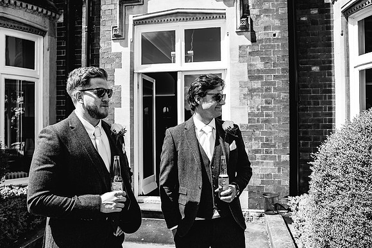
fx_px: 298
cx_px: 186
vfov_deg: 45.3
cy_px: 124
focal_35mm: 29
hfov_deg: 64.0
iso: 200
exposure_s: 1/400
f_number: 4.5
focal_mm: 28
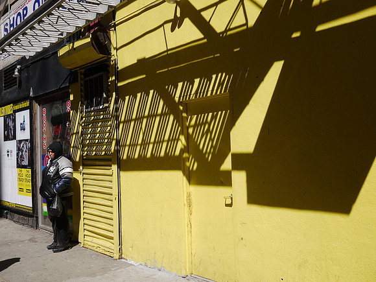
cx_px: 188
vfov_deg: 36.0
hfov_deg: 46.8
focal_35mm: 40
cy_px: 141
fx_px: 434
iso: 100
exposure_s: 1/125
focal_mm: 20
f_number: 14
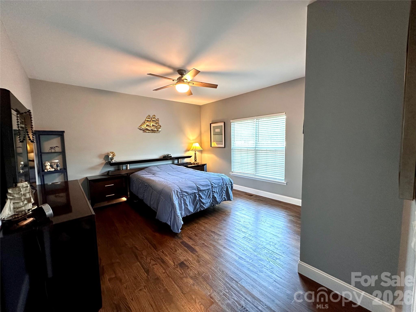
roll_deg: +1.2
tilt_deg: -4.8
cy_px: 156
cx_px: 208
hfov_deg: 102.1
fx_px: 168
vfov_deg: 85.7
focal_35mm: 14
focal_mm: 2.22
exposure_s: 1/60
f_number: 2.2
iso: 500
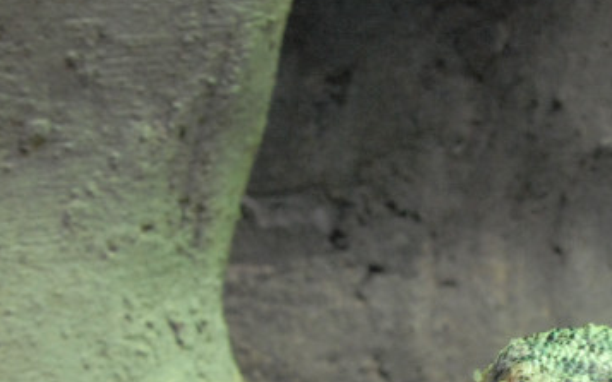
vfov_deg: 13.4
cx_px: 600
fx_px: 1601
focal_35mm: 96
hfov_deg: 21.0
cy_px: 395
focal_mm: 28
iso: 1600
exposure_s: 1/160
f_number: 7.1
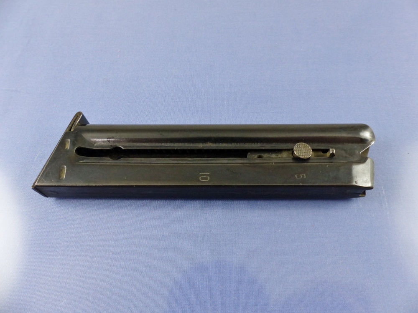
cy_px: 156
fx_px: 302
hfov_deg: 69.4
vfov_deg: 54.9
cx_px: 209
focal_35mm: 25
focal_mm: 4.5
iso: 200
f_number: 2.8
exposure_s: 1/60
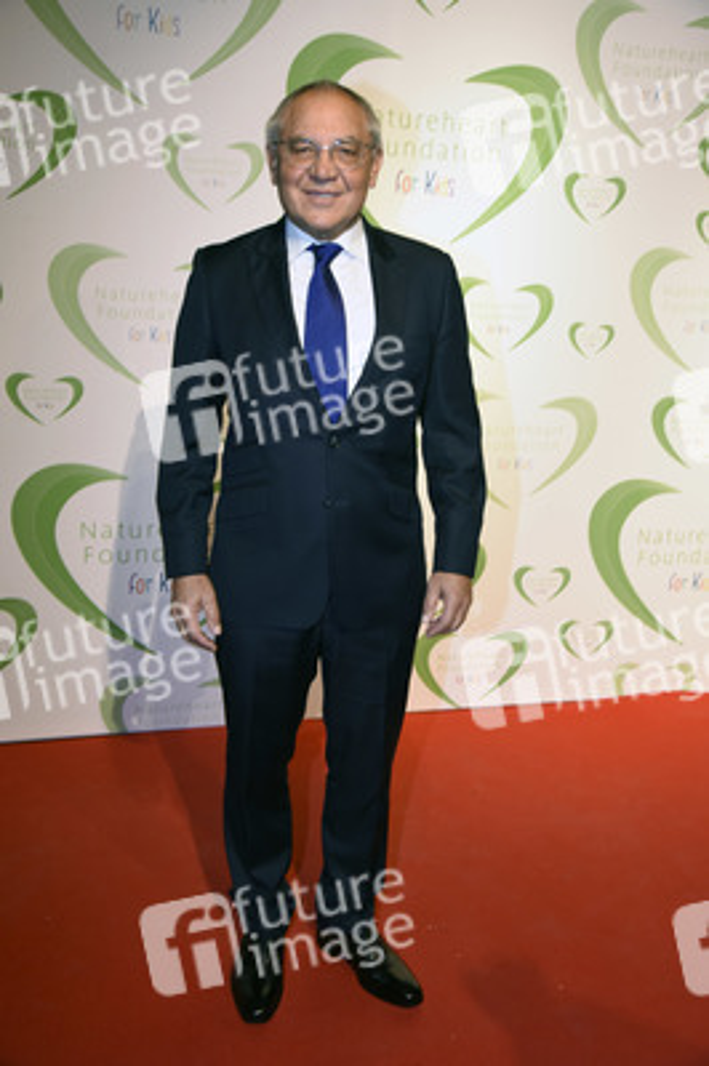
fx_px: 1124
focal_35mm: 38
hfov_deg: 35.0
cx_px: 354
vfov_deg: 50.7
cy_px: 533
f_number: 6.3
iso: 2000
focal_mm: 38
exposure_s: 1/125
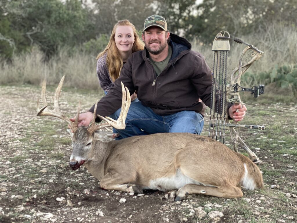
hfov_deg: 36.8
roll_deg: +0.2
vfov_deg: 28.0
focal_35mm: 52
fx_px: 446
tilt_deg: -7.0
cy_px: 112
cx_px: 148
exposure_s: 1/122
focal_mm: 6
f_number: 2
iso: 125
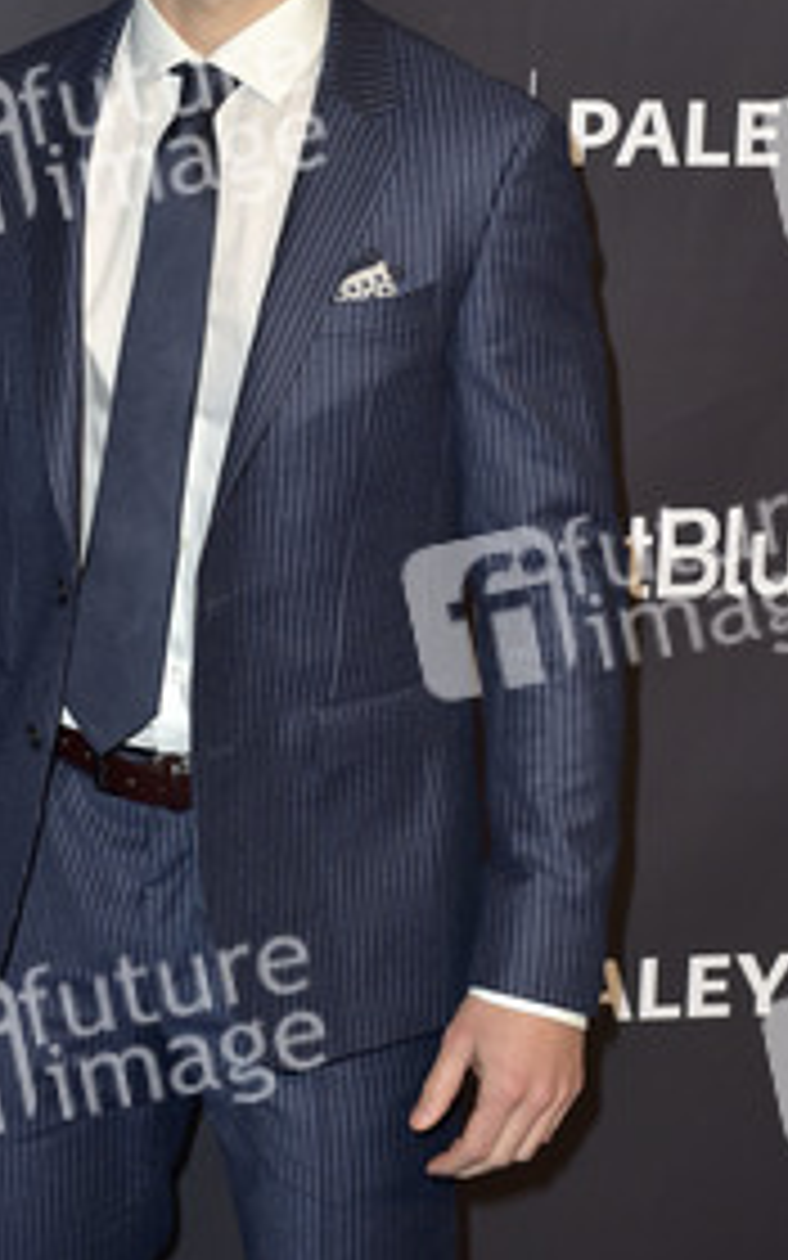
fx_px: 3505
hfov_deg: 12.8
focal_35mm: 102
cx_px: 227
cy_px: 369
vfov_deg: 20.3
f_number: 6.3
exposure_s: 1/250
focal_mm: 70
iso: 250
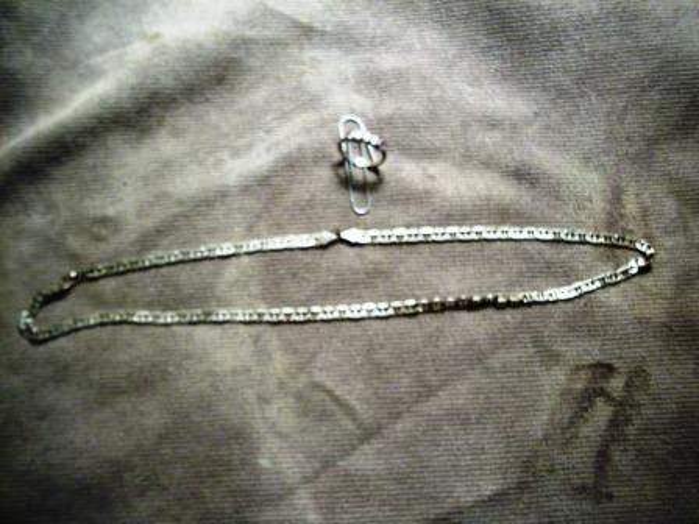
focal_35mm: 34
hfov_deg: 54.0
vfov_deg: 41.8
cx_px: 350
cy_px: 262
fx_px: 687
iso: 160
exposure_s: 1/13
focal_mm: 5.7
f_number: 2.9
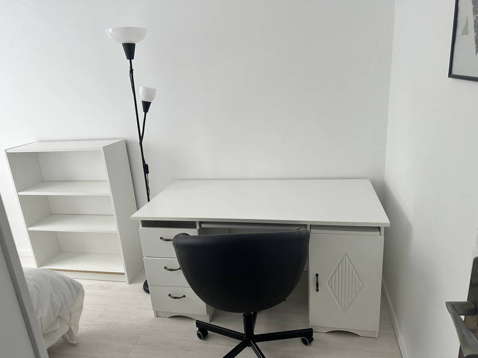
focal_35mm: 24
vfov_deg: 56.8
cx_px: 239
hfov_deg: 71.6
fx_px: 331
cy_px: 179
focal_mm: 6.86
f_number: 1.78
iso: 125
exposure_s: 1/121
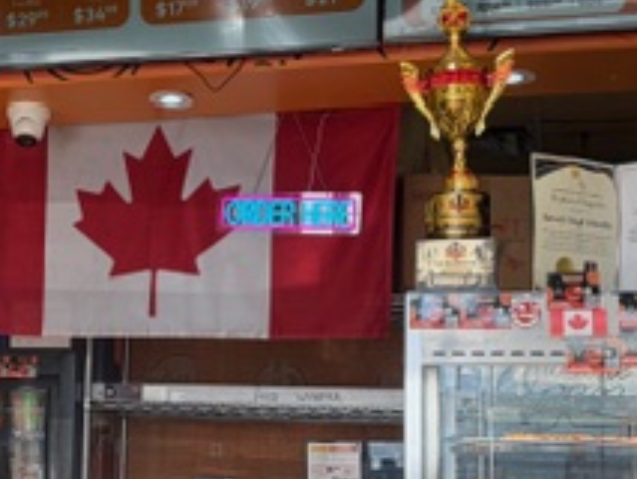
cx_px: 45
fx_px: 1436
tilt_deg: +6.1
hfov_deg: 24.2
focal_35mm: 78
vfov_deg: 18.9
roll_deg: -2.9
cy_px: 320
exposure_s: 1/346
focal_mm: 5.96
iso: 50
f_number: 1.6
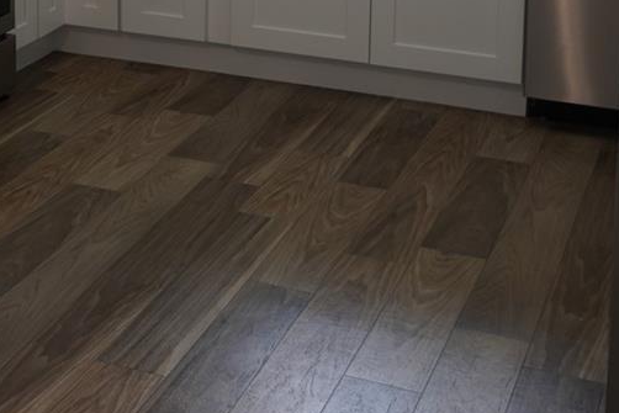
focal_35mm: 86
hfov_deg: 22.5
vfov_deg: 15.0
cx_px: -27
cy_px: -157
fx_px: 1479
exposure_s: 1/30
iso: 160
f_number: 3.5
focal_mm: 18
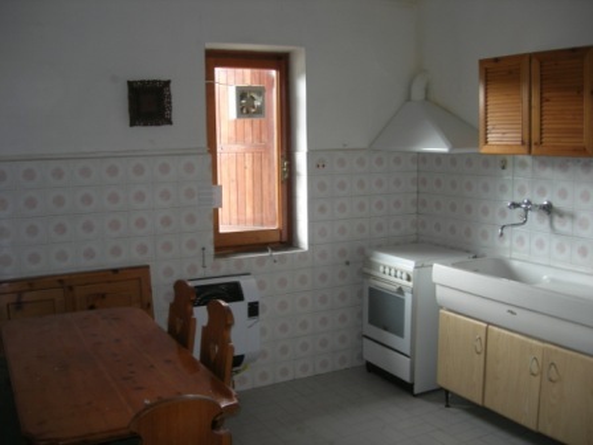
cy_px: 222
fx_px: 651
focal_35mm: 38
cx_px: 296
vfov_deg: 37.7
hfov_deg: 49.0
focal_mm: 7.8
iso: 64
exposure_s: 1/30
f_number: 2.8
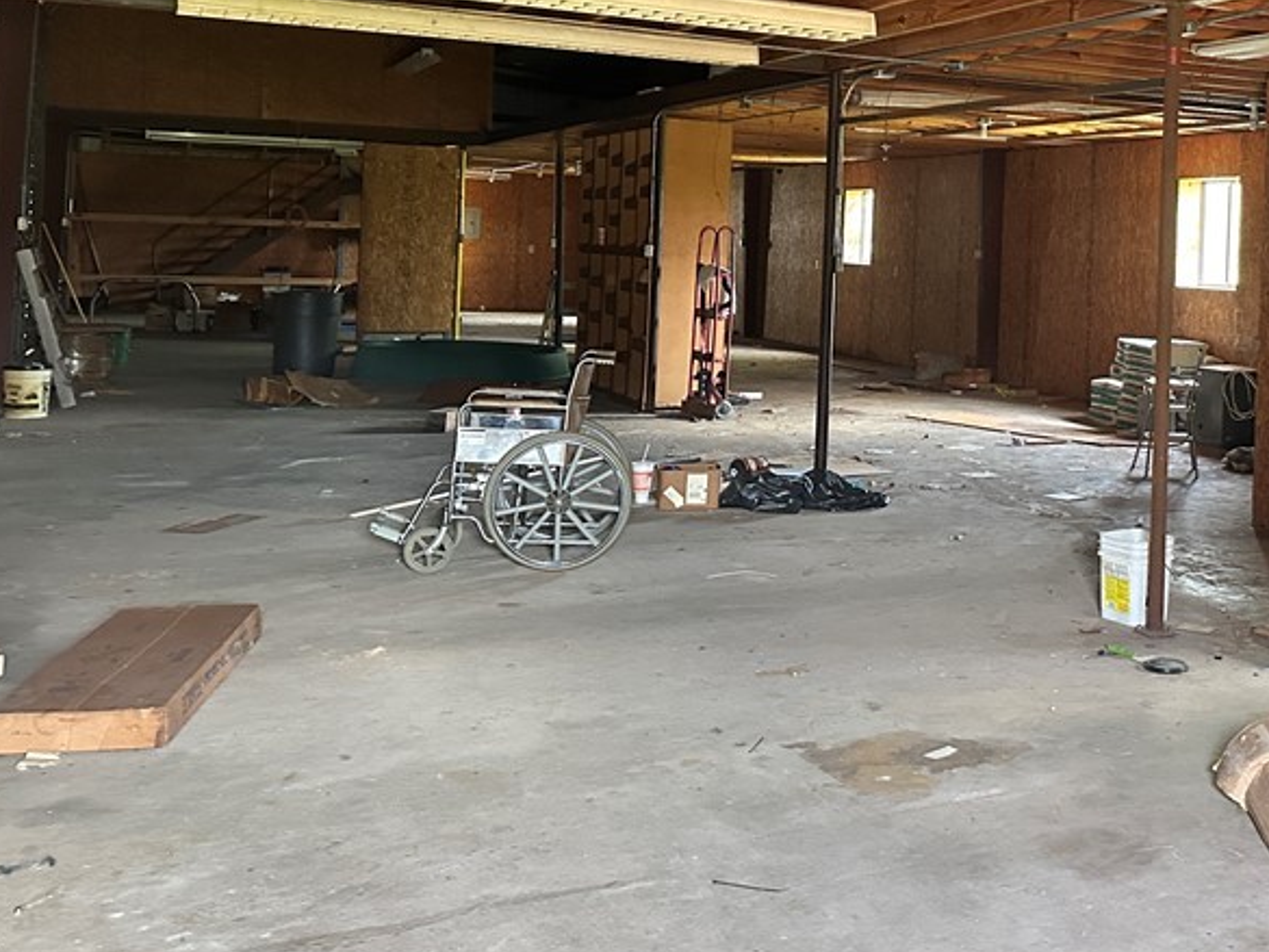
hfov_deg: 42.2
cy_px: 221
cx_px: 1065
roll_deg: -1.3
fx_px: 1540
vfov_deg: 33.6
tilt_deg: -0.4
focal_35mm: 42
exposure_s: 1/60
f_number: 1.78
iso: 640
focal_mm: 6.86
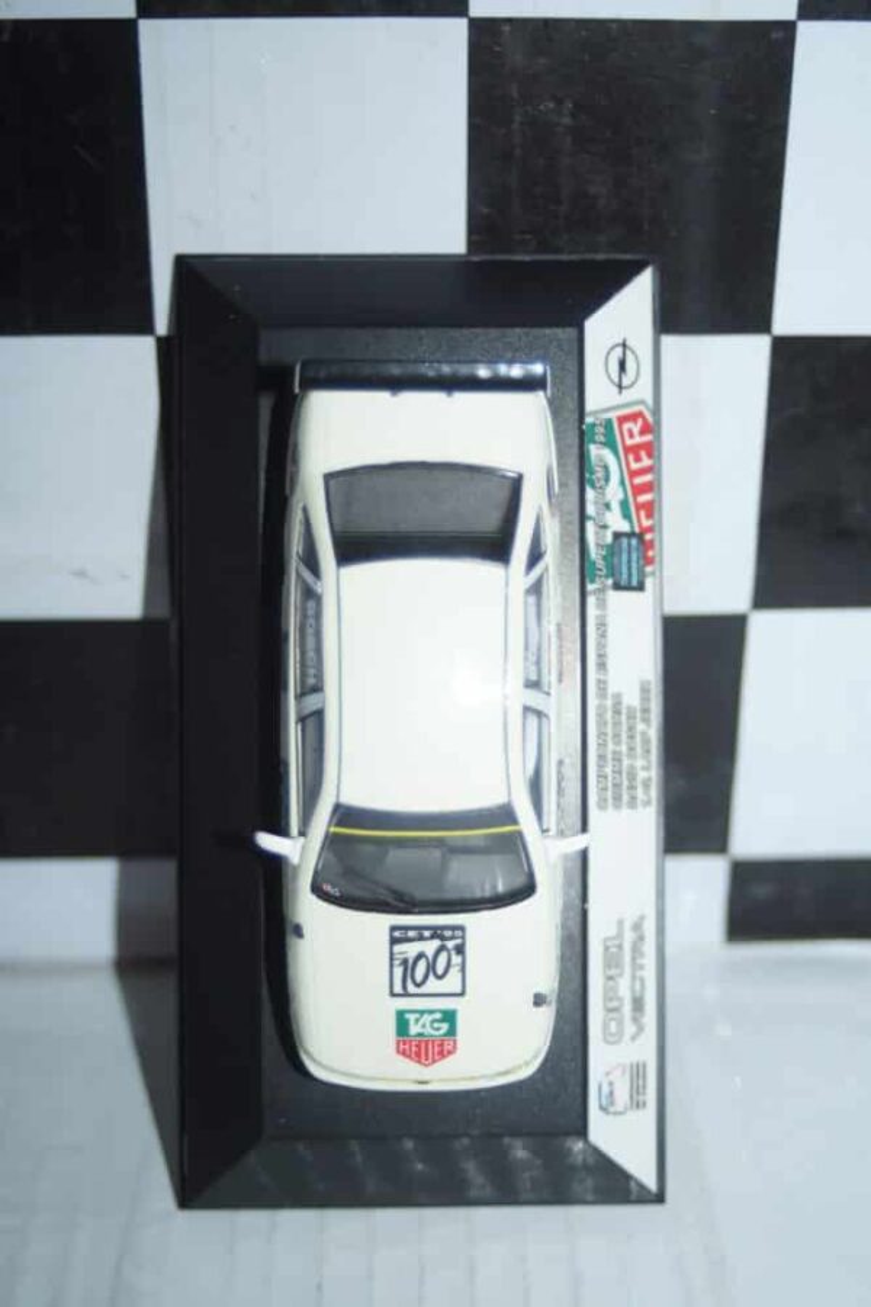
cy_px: 654
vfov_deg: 37.9
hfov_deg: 25.8
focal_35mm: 52
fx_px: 1905
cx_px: 436
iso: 125
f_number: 4
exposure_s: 1/125
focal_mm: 35
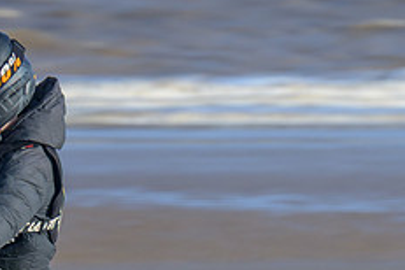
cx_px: -164
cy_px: 218
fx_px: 11654
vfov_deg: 1.3
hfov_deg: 2.0
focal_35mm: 1036
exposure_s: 1/250
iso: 110
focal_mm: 200
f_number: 8
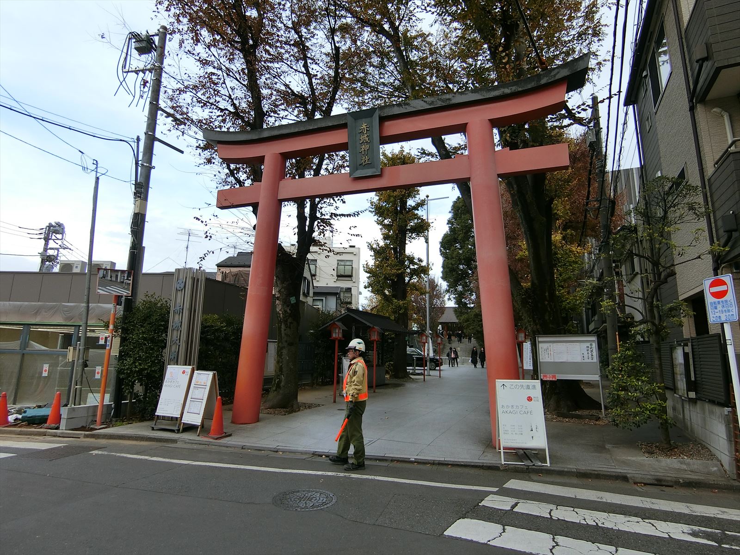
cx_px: 370
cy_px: 278
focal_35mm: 19
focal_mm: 4.06
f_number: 2.7
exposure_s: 1/640
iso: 80
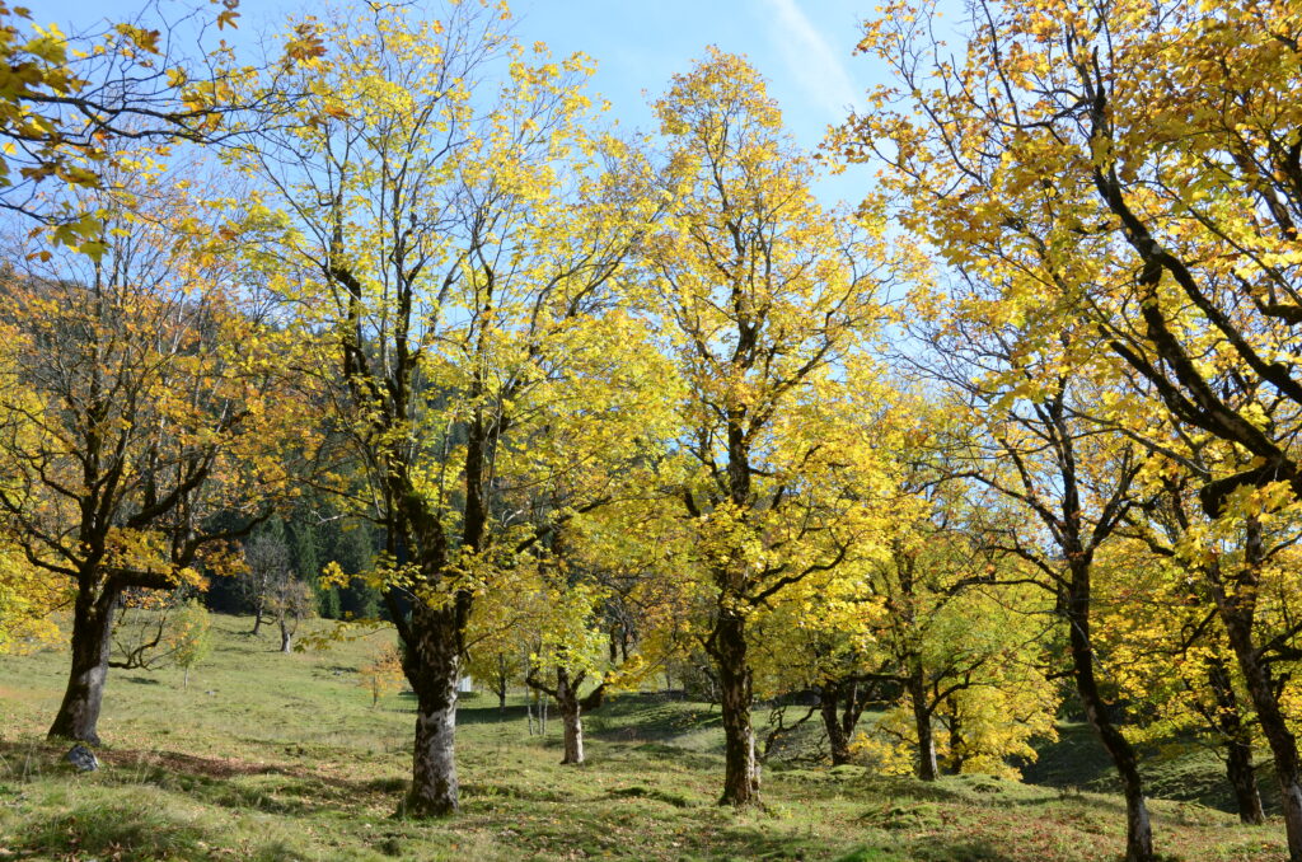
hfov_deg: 51.4
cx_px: 651
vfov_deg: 35.3
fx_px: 1353
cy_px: 431
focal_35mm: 38
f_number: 7.1
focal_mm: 25
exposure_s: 1/320
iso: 200
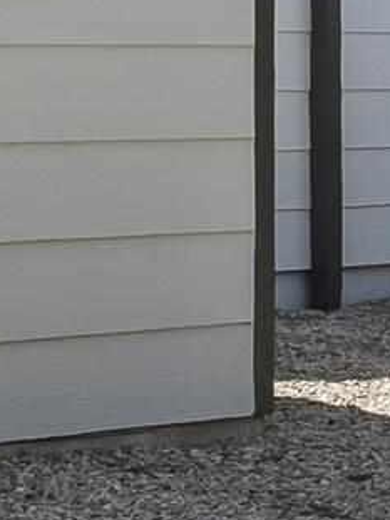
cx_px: -335
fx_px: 3021
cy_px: 145
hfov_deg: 7.2
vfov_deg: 9.8
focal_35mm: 201
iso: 640
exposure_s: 1/200
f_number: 7.1
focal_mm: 17.5
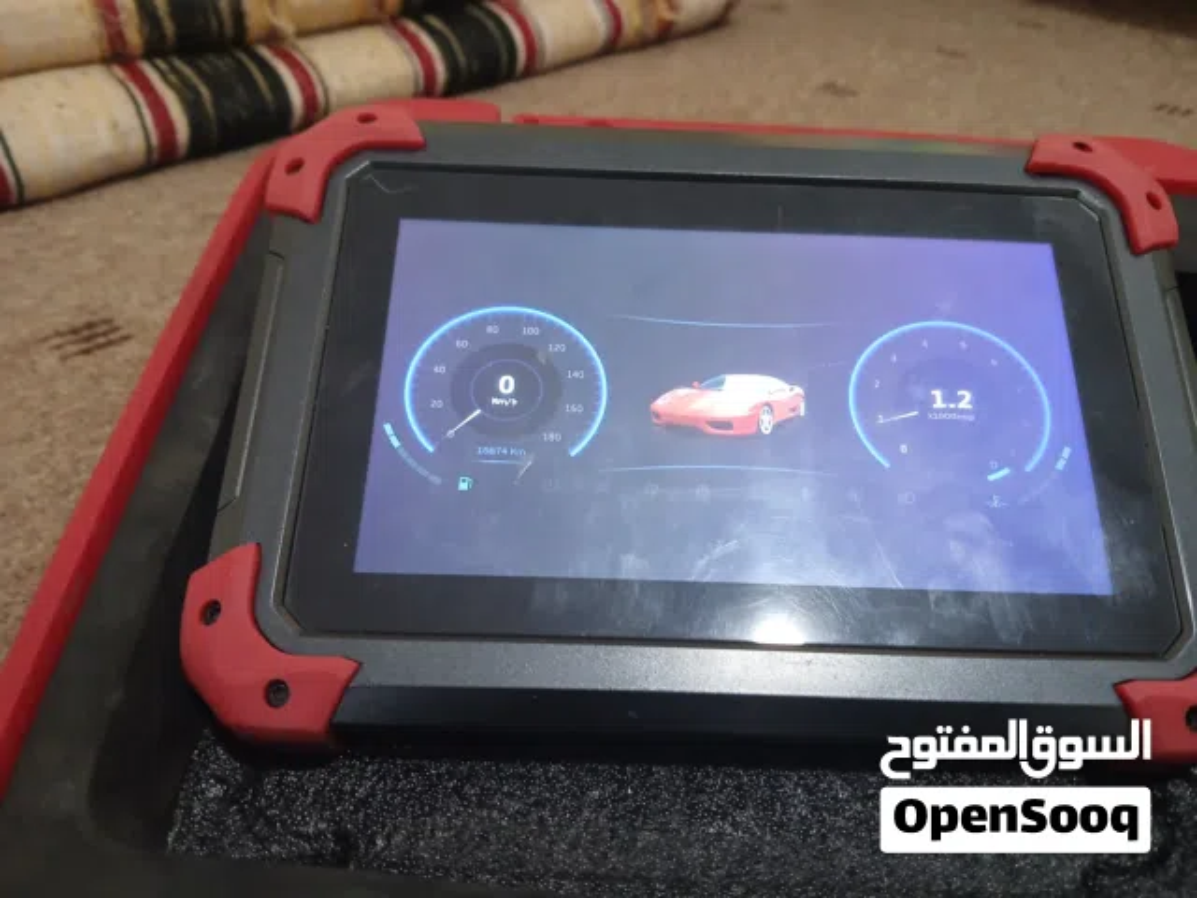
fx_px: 899
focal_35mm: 26
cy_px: 449
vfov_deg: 53.1
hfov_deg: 67.3
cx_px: 598
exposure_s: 1/33.3
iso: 320
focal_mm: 3.98
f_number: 1.8
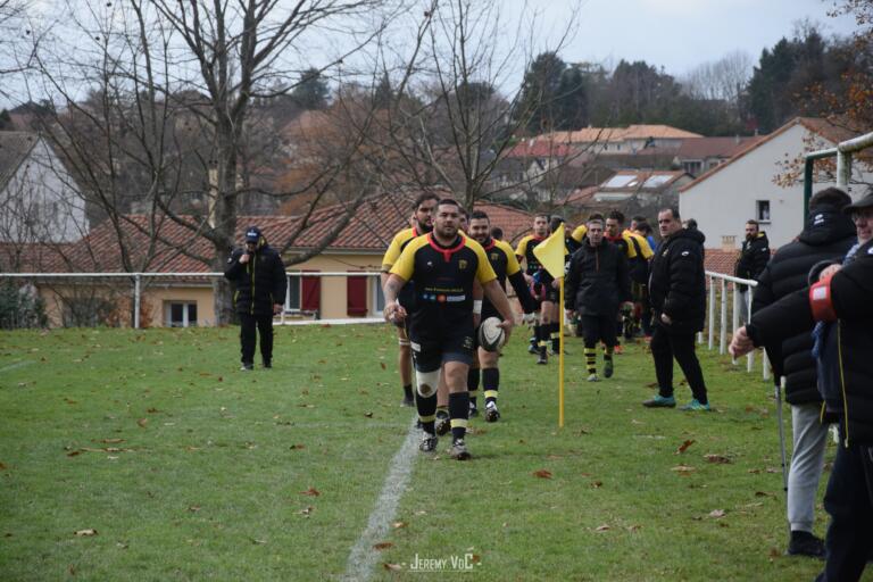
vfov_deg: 8.7
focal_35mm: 158
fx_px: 3819
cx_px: 436
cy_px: 291
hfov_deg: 13.0
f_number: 5.6
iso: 800
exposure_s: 1/500
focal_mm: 105
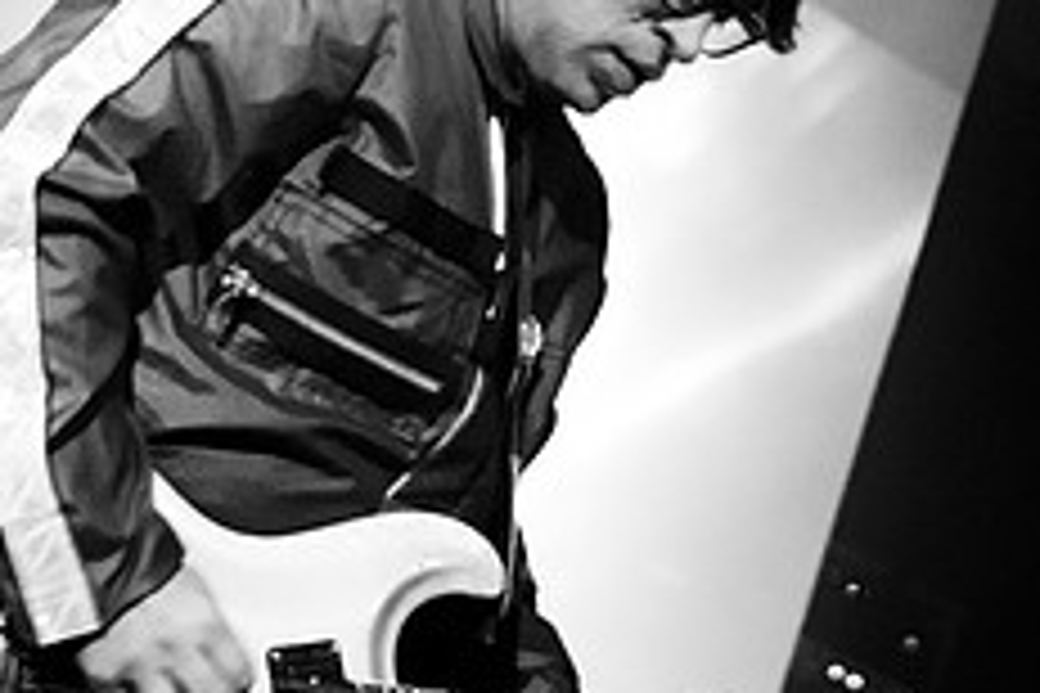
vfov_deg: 12.1
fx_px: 3264
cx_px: 540
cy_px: 317
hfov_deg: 18.1
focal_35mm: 113
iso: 1000
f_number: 1.8
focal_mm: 30
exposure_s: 1/30
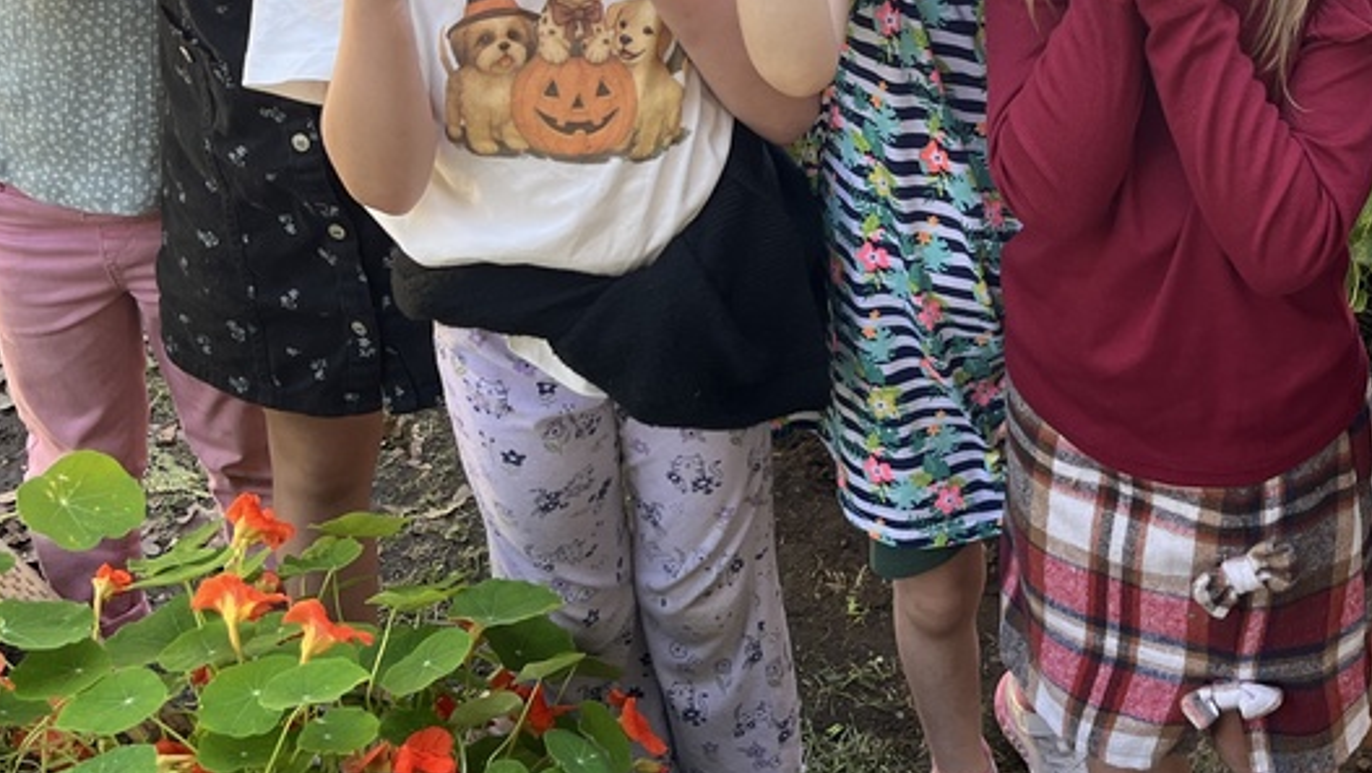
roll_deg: -0.7
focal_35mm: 55
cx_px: 1099
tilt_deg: -26.4
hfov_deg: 36.5
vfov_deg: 21.4
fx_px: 2002
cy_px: 81
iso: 32
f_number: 1.6
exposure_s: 1/151
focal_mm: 5.1
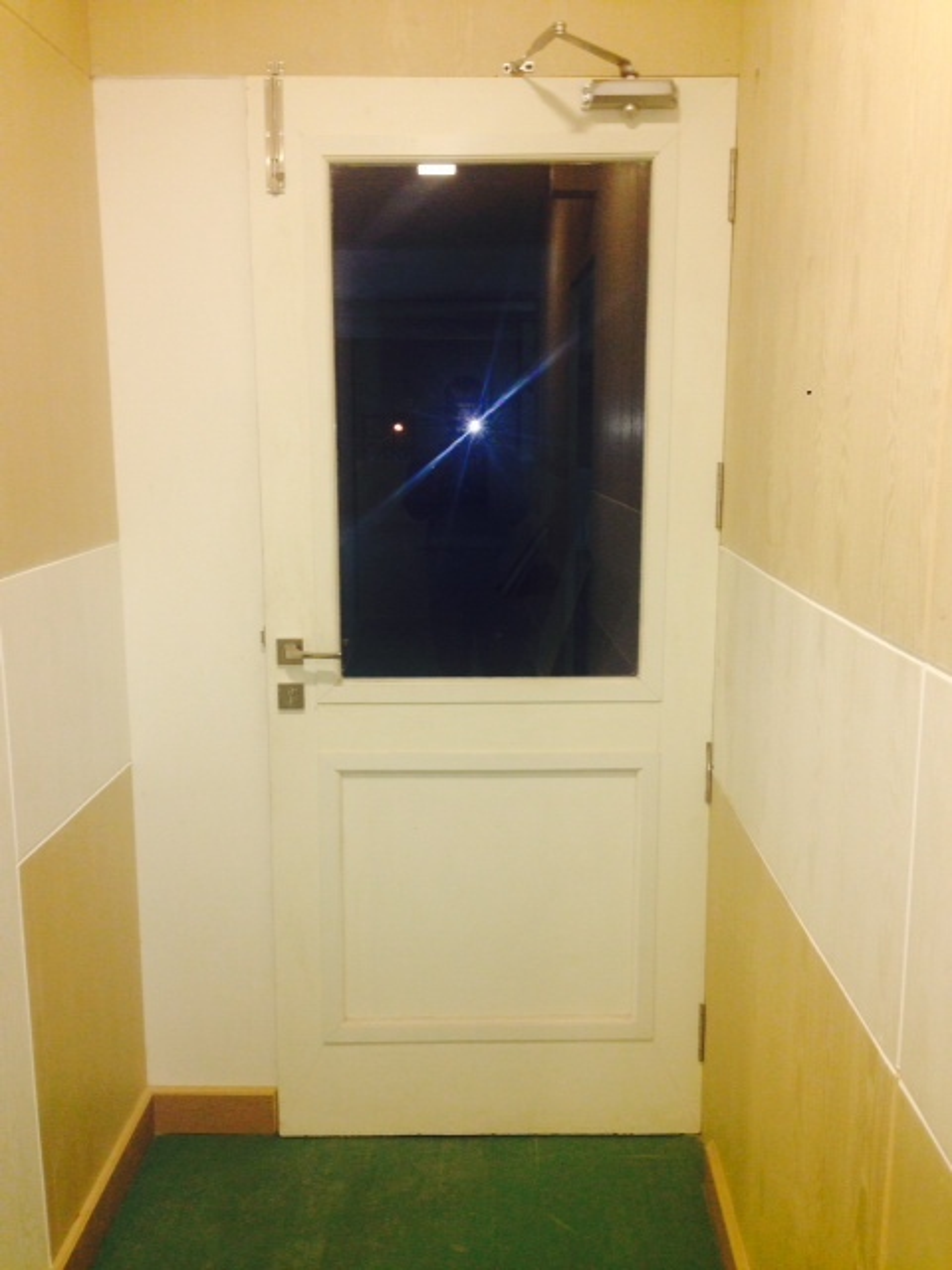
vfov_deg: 55.4
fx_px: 1210
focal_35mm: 33
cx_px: 476
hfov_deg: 42.9
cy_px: 635
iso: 80
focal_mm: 4.12
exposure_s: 1/20
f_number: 2.4
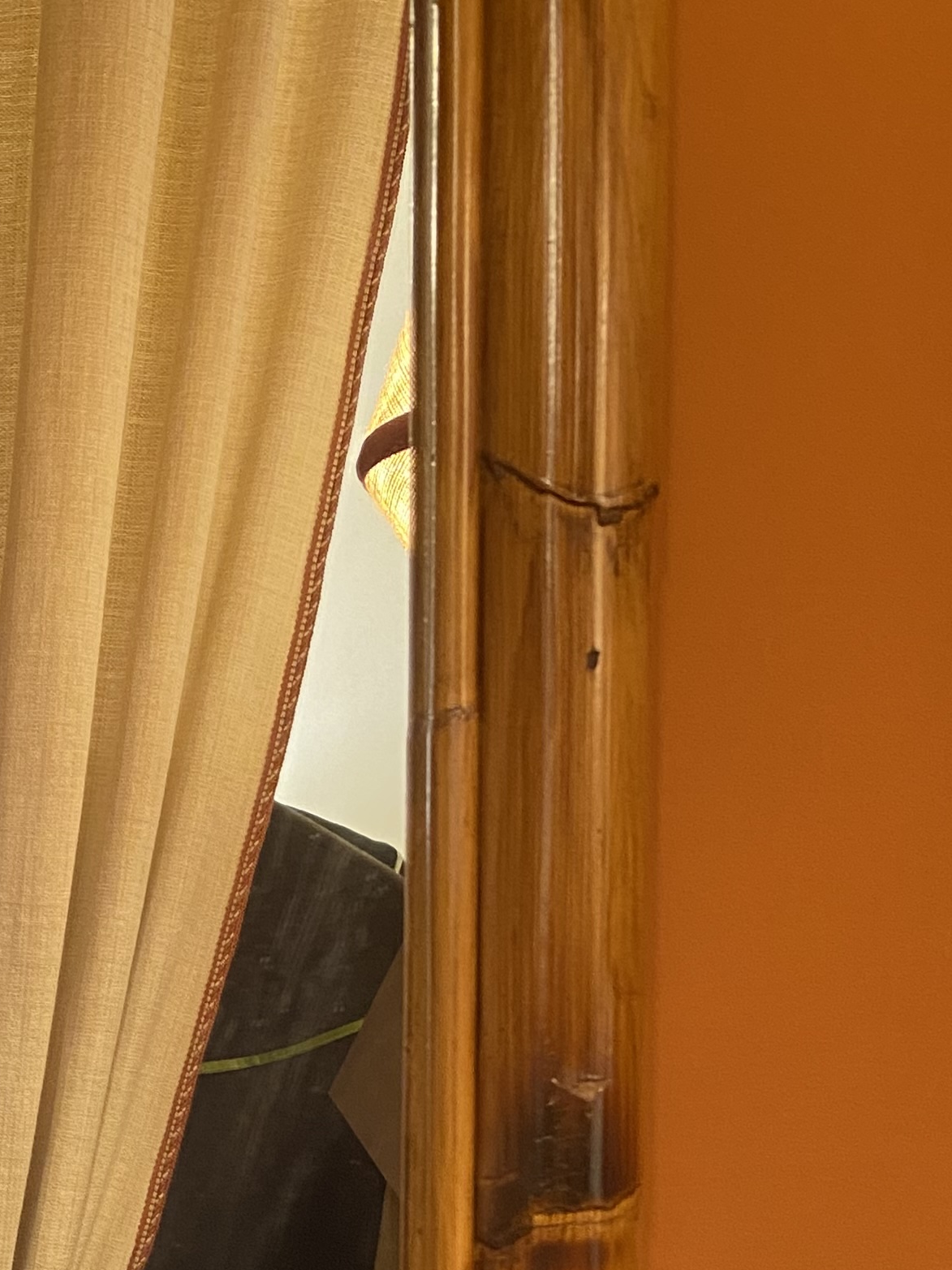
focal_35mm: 67
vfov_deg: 25.7
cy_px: 1555
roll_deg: +0.5
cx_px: -90
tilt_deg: -10.4
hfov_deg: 20.9
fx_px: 2458
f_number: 1.8
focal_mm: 4.25
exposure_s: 1/50
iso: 200
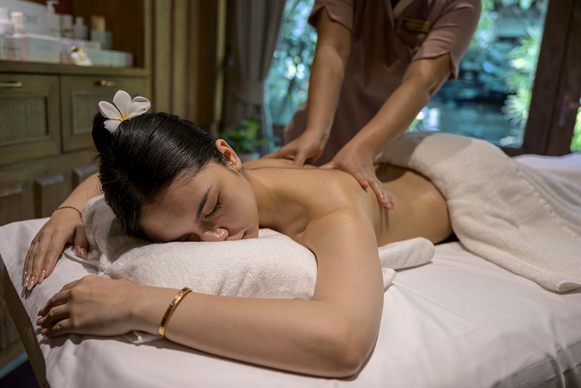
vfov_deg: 41.7
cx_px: 290
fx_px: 508
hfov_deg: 59.5
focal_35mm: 32
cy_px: 194
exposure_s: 1/200
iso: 900
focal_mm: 31.5
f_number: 2.8
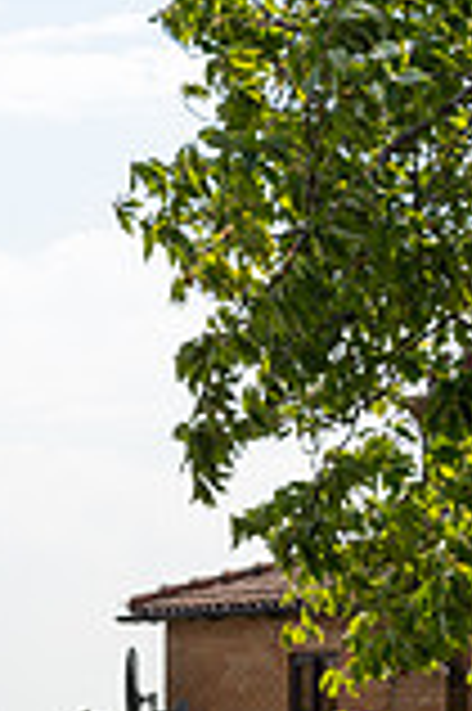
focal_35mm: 165
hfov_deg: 8.3
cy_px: 927
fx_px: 3252
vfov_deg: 12.1
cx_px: 288
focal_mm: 58
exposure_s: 1/1000
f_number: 4.5
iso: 100
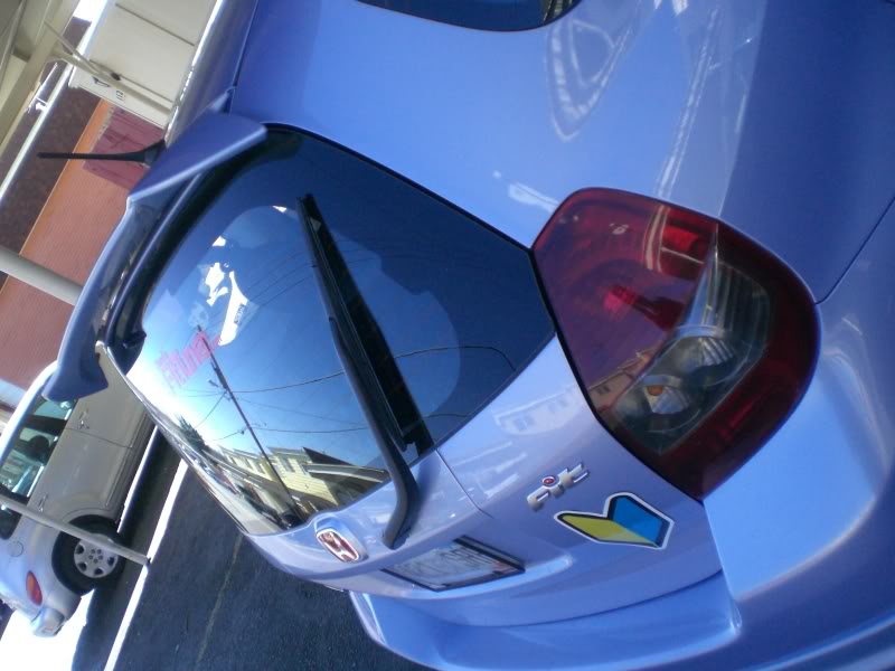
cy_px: 336
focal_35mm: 38
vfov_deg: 37.7
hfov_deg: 49.0
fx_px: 982
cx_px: 448
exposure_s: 1/640
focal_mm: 6.3
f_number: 3.1
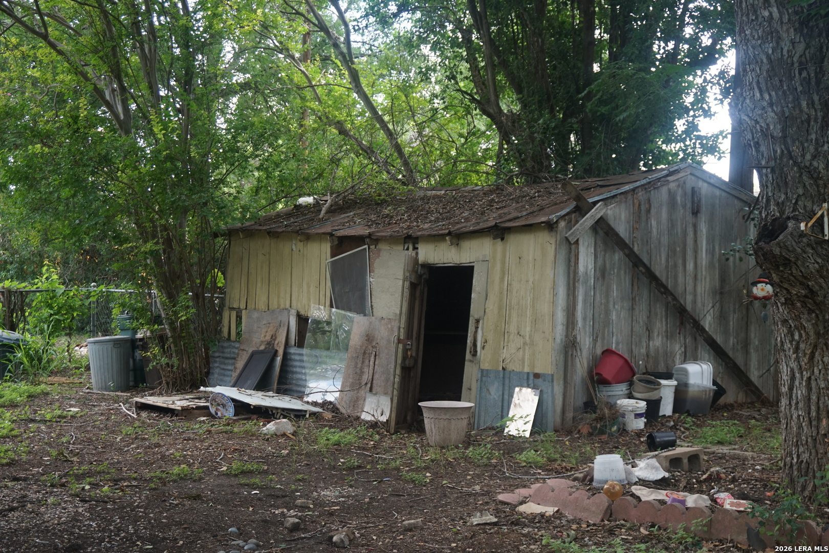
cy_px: 276
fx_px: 1140
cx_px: 414
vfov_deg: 27.3
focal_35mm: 50
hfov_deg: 40.0
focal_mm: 33
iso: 500
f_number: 5
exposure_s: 1/160
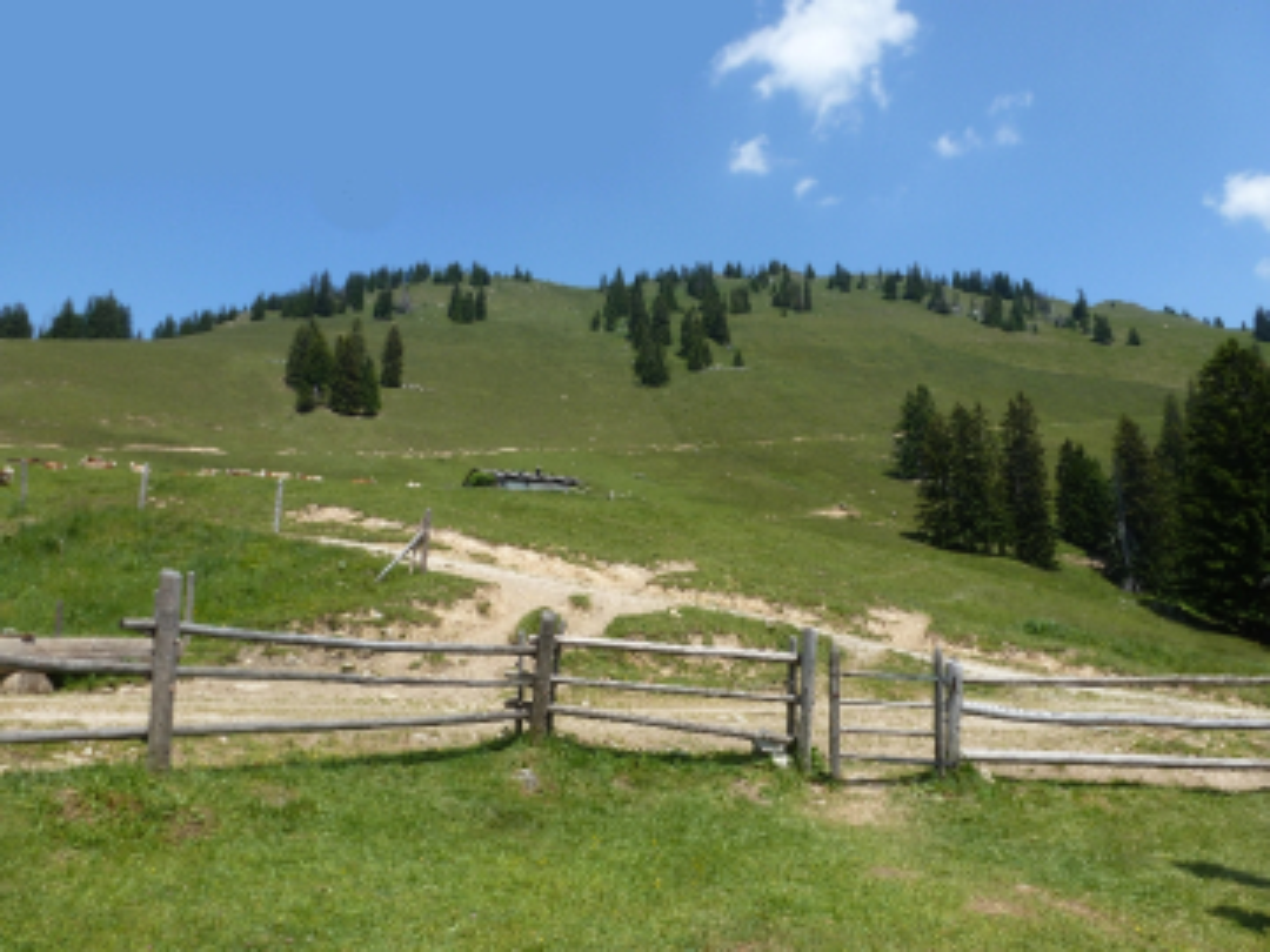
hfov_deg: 71.6
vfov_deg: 56.8
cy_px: 476
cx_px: 635
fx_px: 881
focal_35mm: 24
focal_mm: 4.3
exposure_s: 1/500
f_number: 4.5
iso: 100
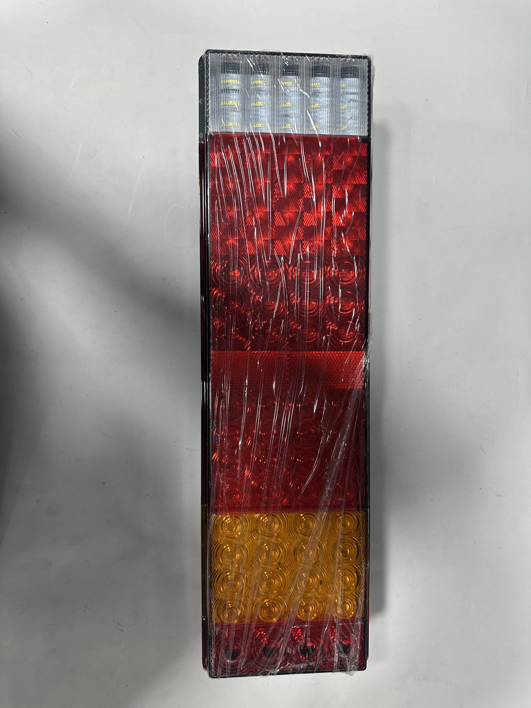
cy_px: 354
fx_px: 491
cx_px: 266
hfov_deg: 56.8
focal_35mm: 24
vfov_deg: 71.6
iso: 80
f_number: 1.78
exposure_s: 1/100
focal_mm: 6.86
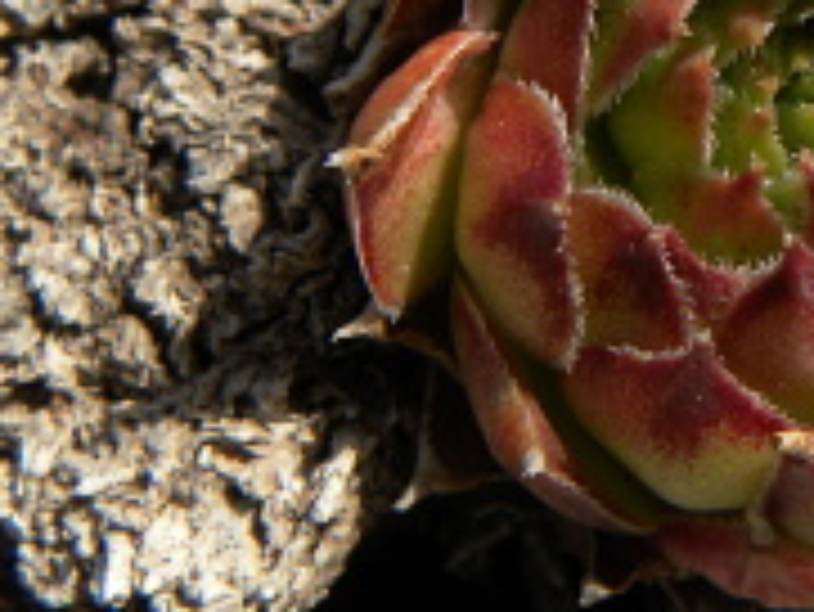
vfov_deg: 12.1
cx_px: 801
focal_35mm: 122
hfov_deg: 15.9
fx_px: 2871
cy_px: 108
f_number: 4.5
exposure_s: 1/500
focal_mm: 8.2
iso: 64
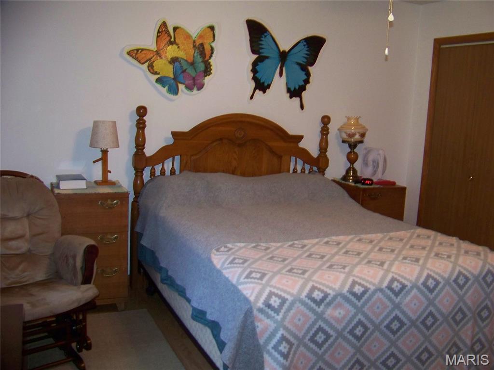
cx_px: 247
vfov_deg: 39.7
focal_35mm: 36
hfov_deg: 51.4
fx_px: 514
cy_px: 185
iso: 200
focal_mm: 5.85
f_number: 2.8
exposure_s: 1/30
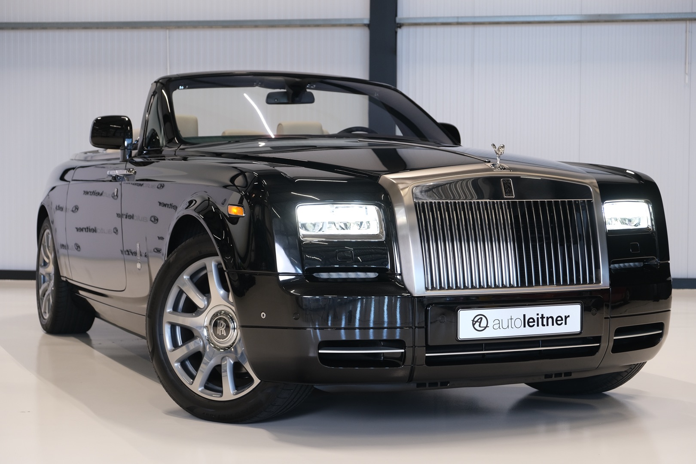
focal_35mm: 64
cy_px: 232
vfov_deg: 21.2
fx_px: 1237
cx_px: 348
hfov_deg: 31.4
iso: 500
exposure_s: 1/25
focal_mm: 42.5
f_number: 4
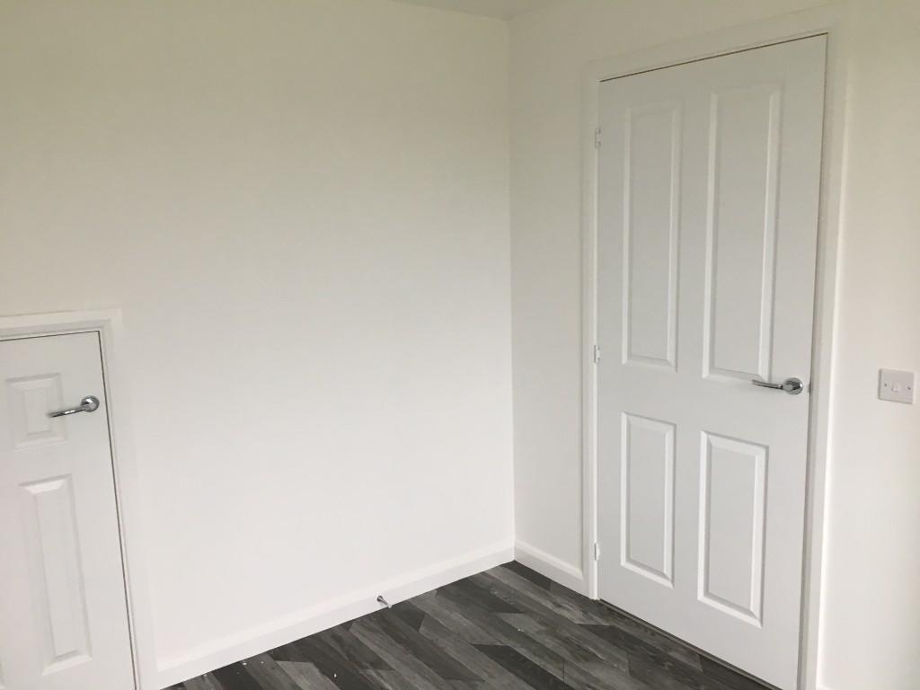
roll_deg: +0.7
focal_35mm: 29
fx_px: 771
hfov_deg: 61.7
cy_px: 345
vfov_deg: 48.2
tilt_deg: -10.1
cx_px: 460
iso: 64
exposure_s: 1/33
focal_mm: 4.15
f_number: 2.2
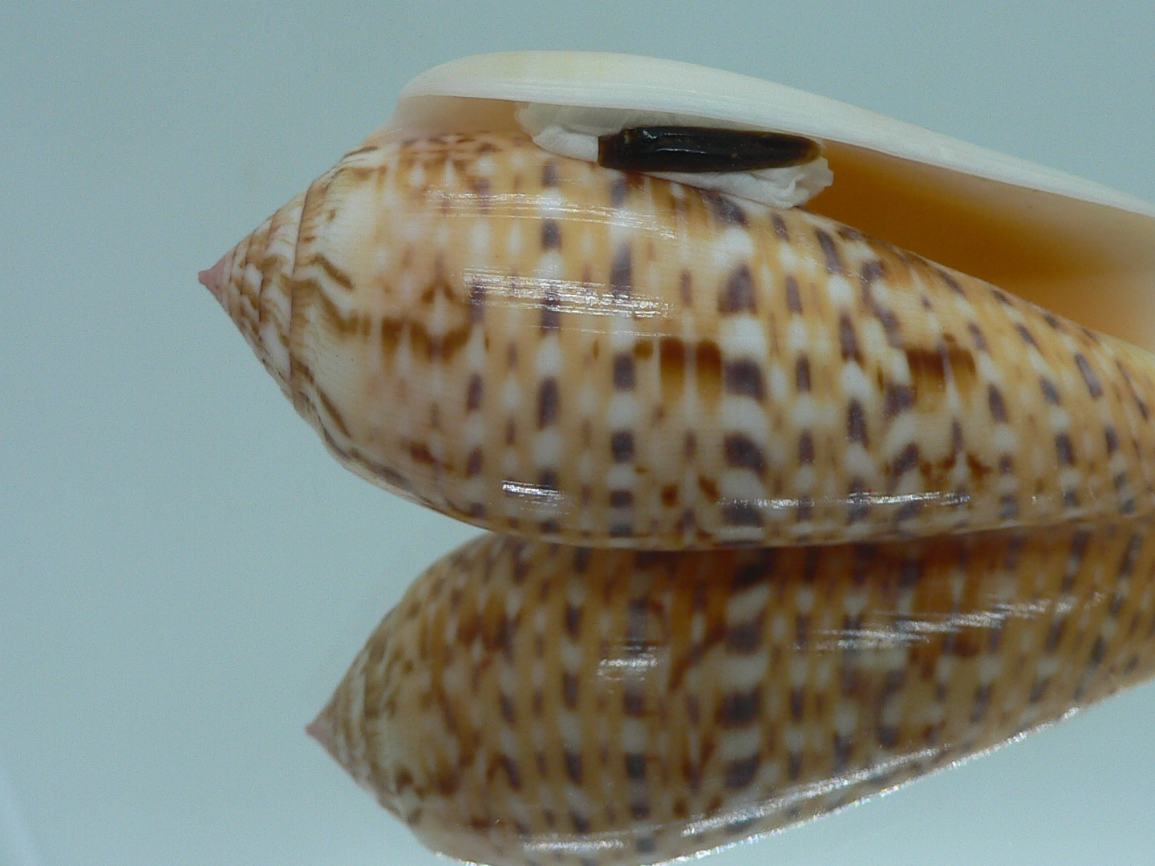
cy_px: 371
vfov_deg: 29.6
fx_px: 1635
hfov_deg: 38.4
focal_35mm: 49
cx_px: 780
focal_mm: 4.6
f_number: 2.8
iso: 80
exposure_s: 1/60
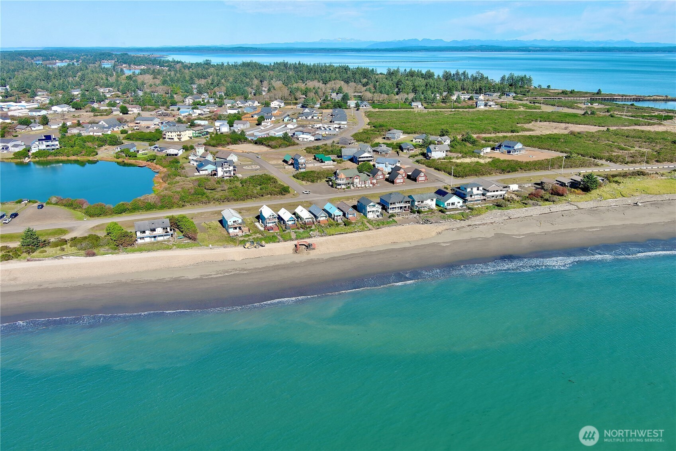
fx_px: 544
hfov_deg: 63.7
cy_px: 226
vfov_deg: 45.0
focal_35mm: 29
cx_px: 338
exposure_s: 1/1397
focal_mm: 10.57
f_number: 2.8
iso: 101
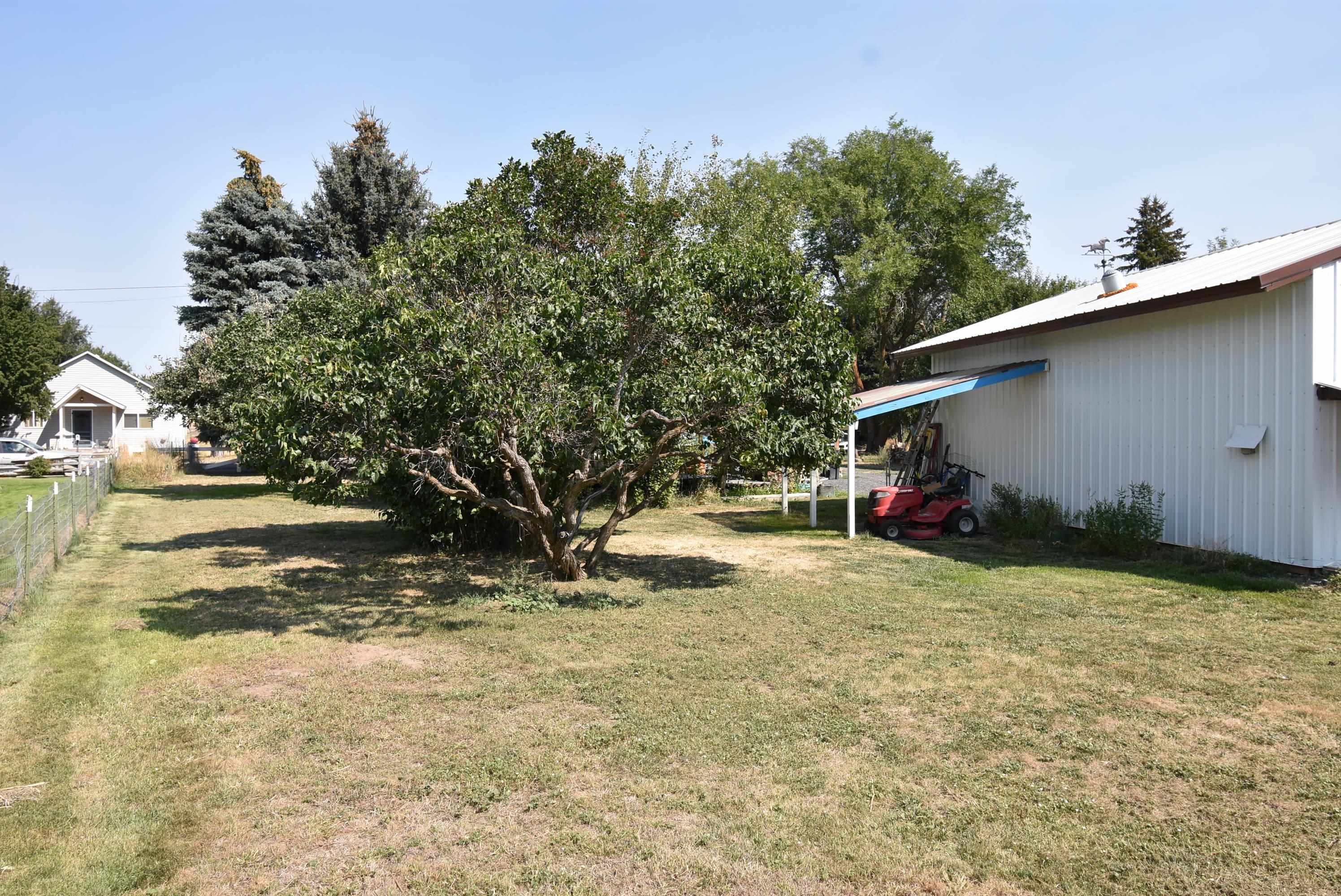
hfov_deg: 70.4
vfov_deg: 50.5
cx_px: 670
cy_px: 448
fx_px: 951
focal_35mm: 26
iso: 250
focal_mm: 17
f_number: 8
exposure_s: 1/500
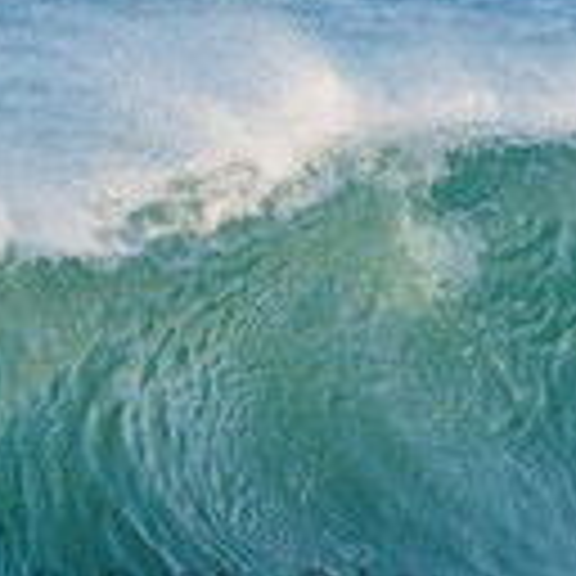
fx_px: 36239
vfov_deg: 0.9
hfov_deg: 0.9
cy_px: 551
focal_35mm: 1925
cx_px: -63
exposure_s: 1/1600
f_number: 5.6
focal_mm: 500
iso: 200
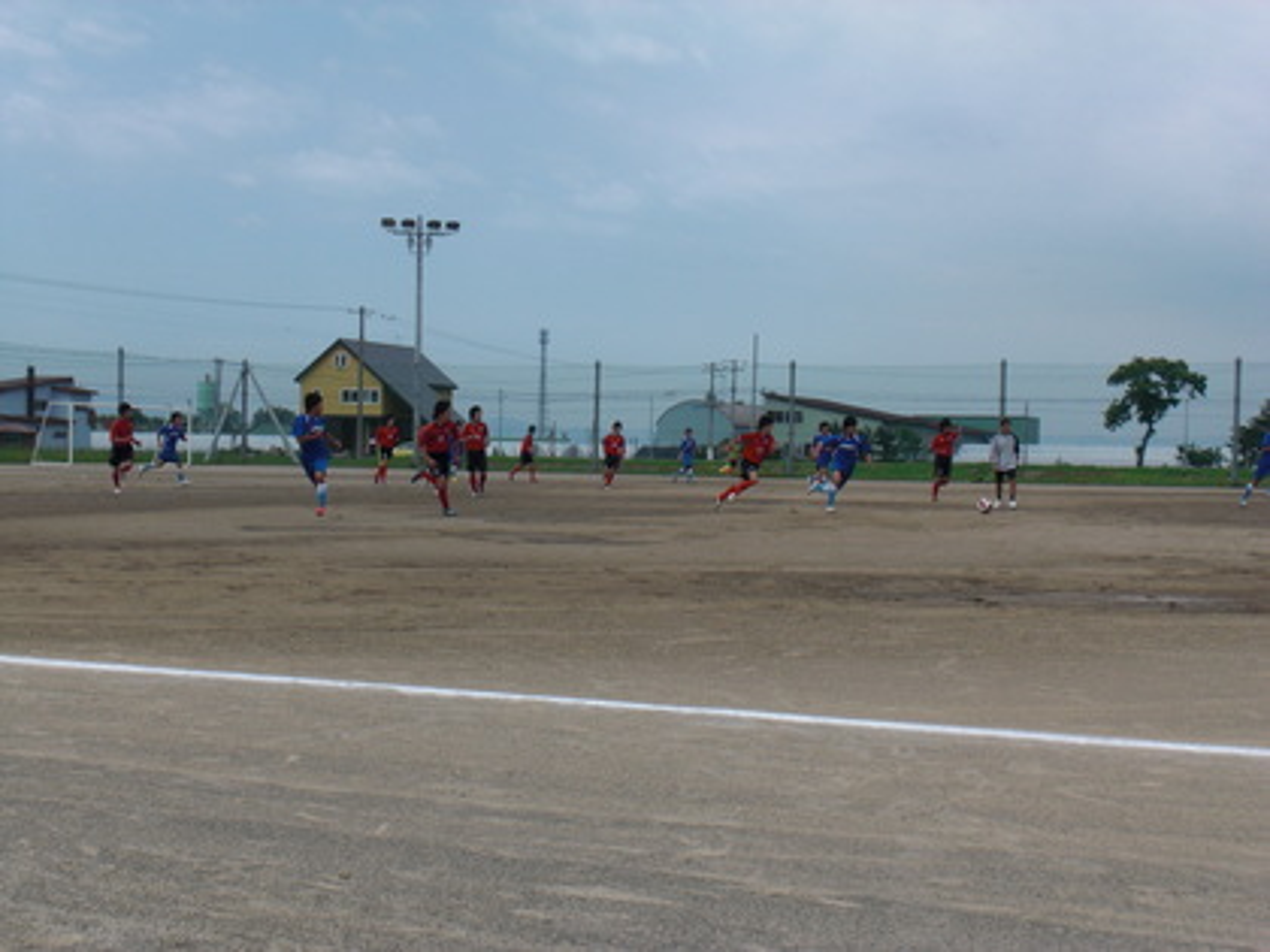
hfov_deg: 37.5
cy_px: 476
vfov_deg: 28.6
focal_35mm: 51
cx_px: 635
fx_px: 1871
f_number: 6.4
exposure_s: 1/400
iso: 64
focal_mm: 8.44
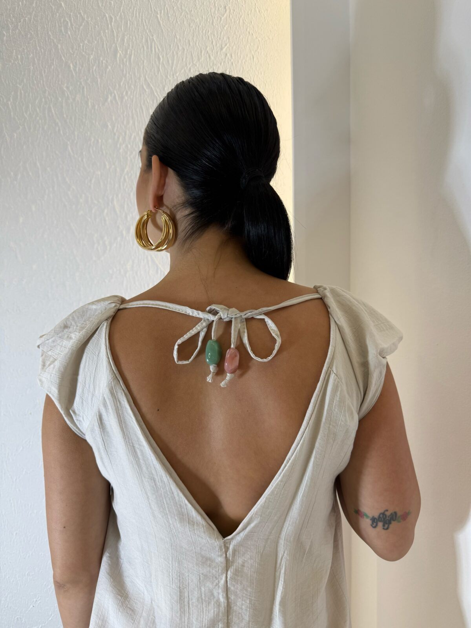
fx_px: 435
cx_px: 236
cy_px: 314
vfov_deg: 71.6
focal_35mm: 24
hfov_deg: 56.8
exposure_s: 1/201
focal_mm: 6.76
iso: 64
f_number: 1.78
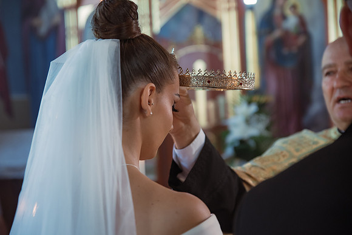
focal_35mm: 65
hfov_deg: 31.1
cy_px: 117
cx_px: 168
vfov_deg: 21.0
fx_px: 633
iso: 1250
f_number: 2.8
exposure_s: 1/200
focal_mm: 62
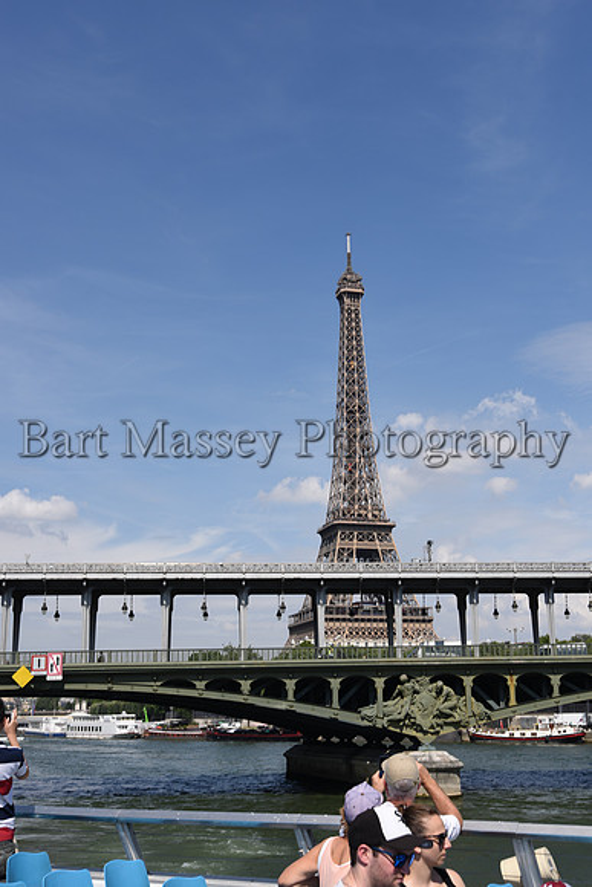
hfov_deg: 30.5
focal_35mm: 44
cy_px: 444
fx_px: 1085
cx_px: 296
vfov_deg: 44.5
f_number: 9
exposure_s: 1/200
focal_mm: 44
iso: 64
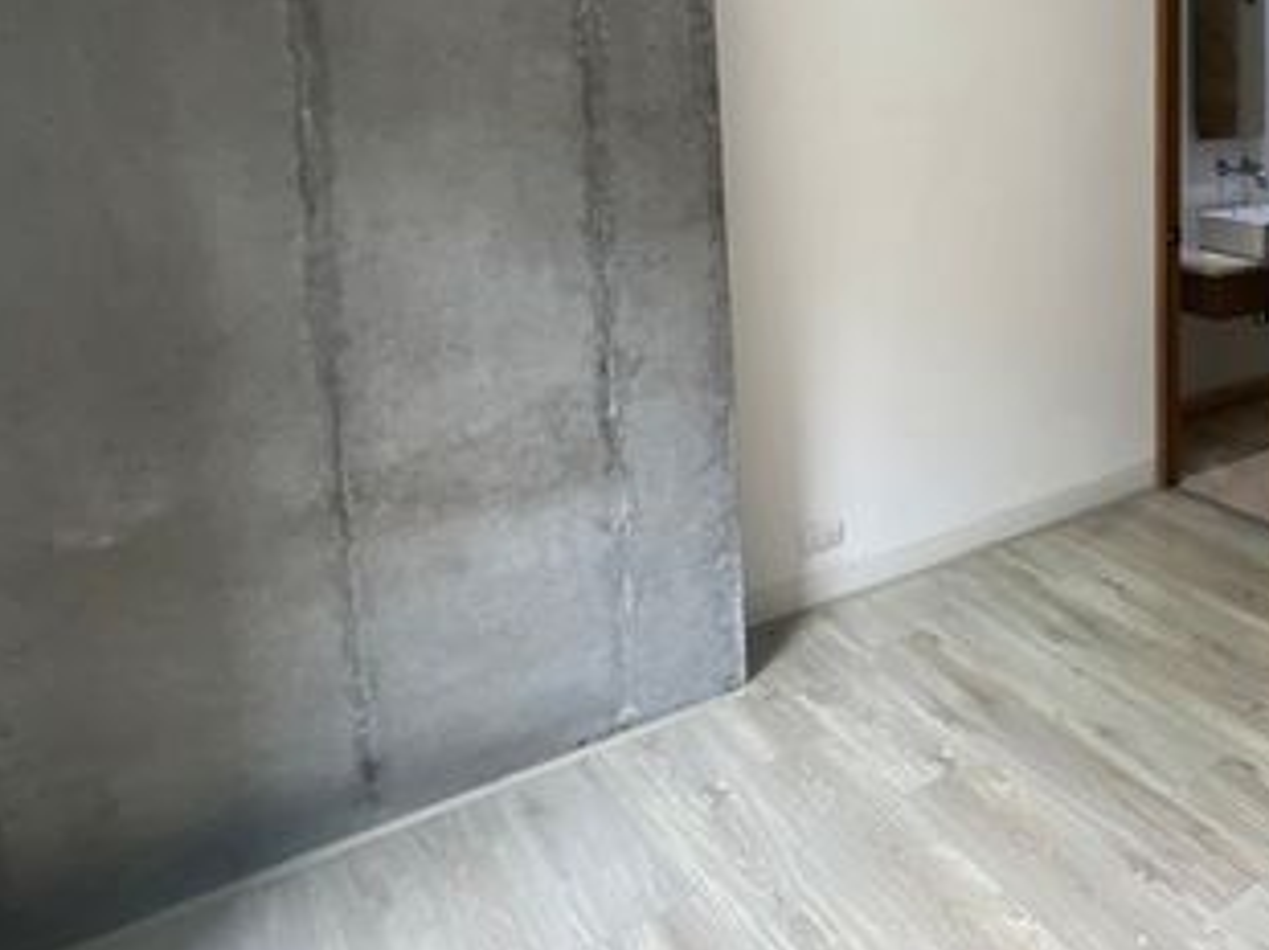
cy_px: 217
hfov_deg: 50.4
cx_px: 1287
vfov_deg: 47.5
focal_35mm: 28
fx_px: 1026
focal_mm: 1.57
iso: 80
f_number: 1.8
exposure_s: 1/99
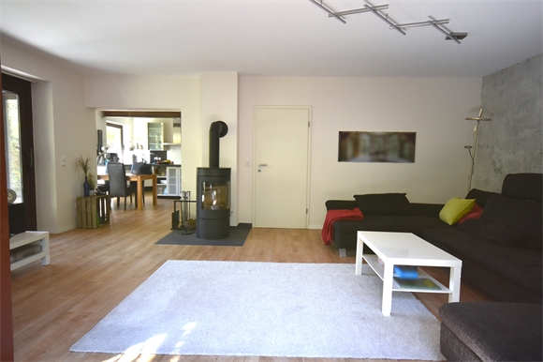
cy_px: 181
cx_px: 272
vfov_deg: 59.4
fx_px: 317
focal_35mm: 21
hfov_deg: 81.2
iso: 800
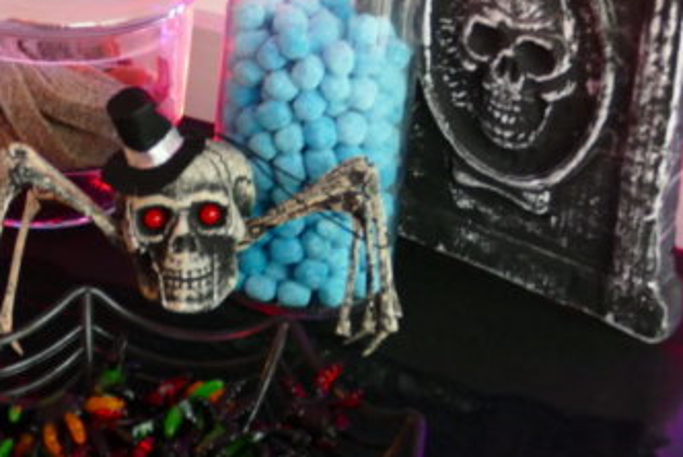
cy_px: 173
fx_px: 2336
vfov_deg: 11.2
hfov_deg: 16.2
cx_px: -36
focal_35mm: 123
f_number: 3.5
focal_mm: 21.01
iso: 1600
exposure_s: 1/5
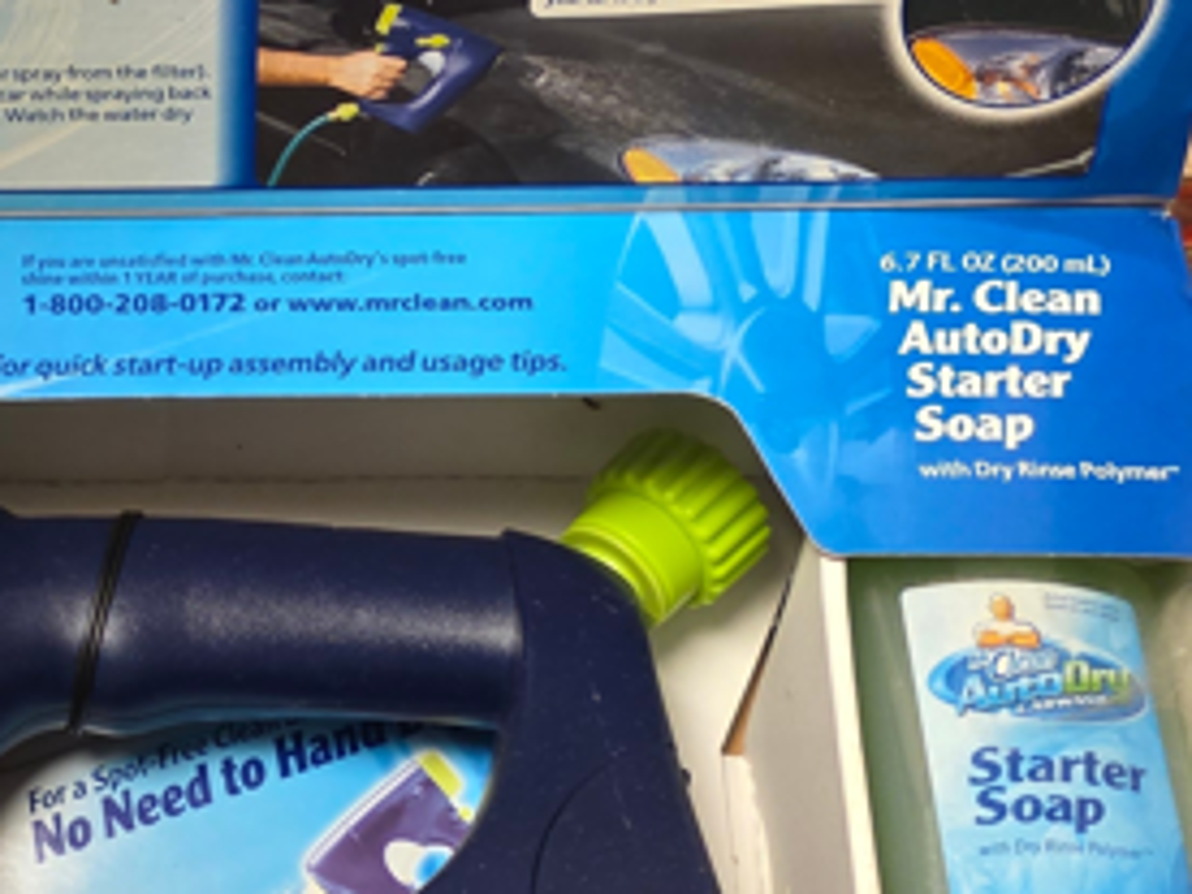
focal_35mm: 75
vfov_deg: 19.6
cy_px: 425
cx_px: 60
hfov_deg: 25.0
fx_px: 2583
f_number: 1.7
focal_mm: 6.3
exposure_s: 1/120
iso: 500
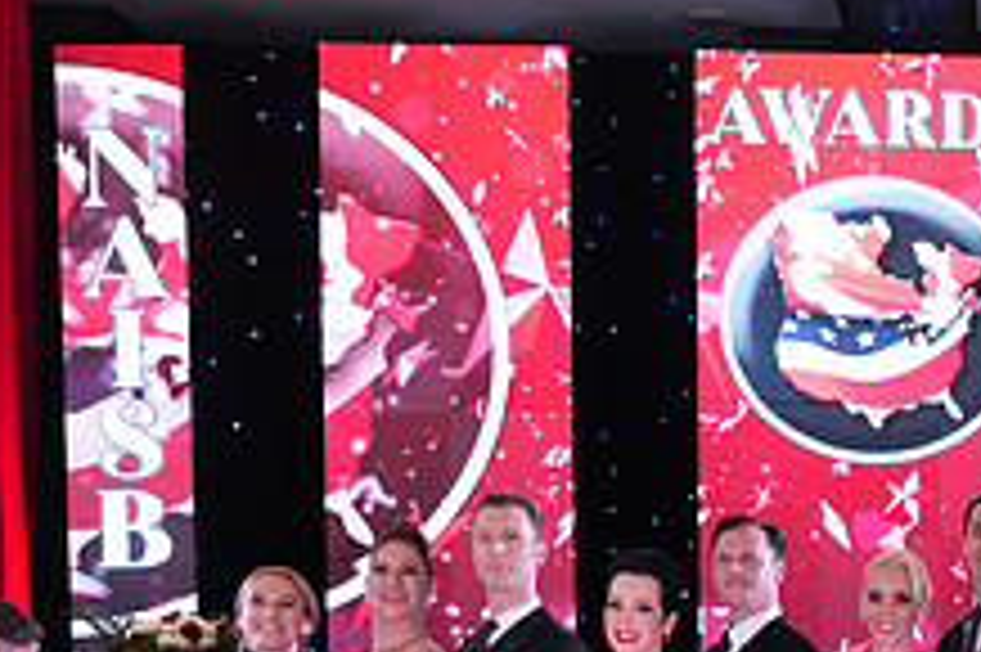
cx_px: 1238
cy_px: 825
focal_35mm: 88
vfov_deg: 14.9
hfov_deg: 21.2
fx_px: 2396
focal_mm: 33
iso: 4000
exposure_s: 1/250
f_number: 4
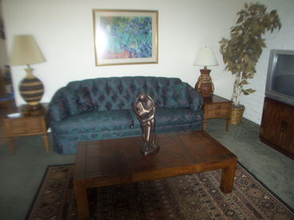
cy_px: 110
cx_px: 147
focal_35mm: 36
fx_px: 306
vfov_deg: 39.7
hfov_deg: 51.4
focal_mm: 6
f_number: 2.7
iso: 200
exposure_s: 1/60
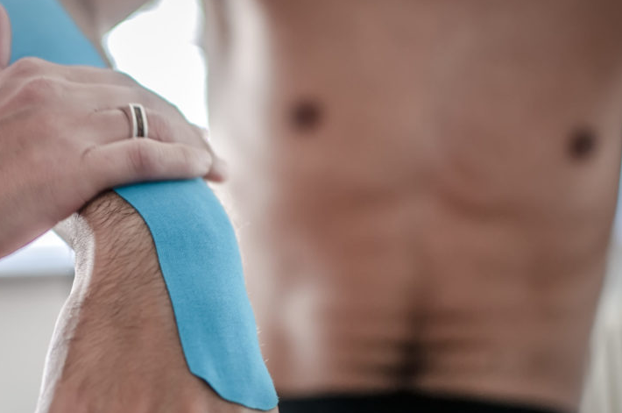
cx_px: 213
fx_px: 1306
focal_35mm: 76
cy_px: 239
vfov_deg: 17.9
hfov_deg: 26.6
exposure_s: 1/125
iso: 400
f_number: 1.8
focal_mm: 35
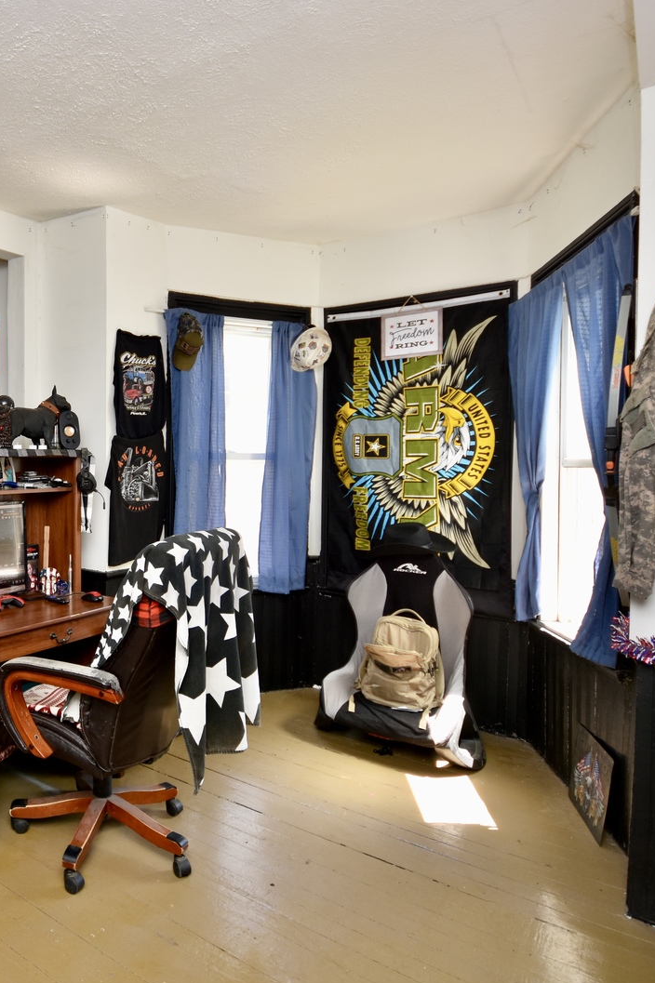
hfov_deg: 49.1
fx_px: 628
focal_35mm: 23
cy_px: 486
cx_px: 65
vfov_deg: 76.1
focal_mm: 10
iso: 280
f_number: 4
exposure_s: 1/60
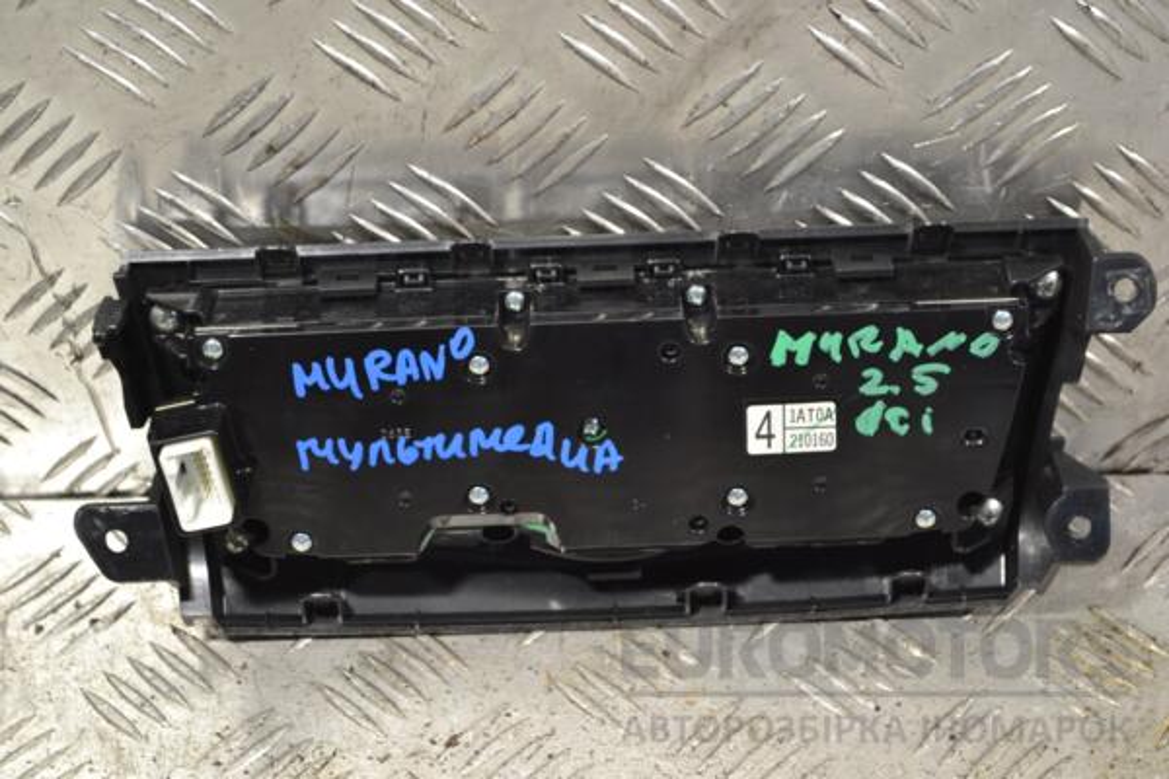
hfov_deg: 24.6
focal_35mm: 82
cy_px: 390
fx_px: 2679
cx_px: 584
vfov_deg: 16.6
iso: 400
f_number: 5.6
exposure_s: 1/25
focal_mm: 55
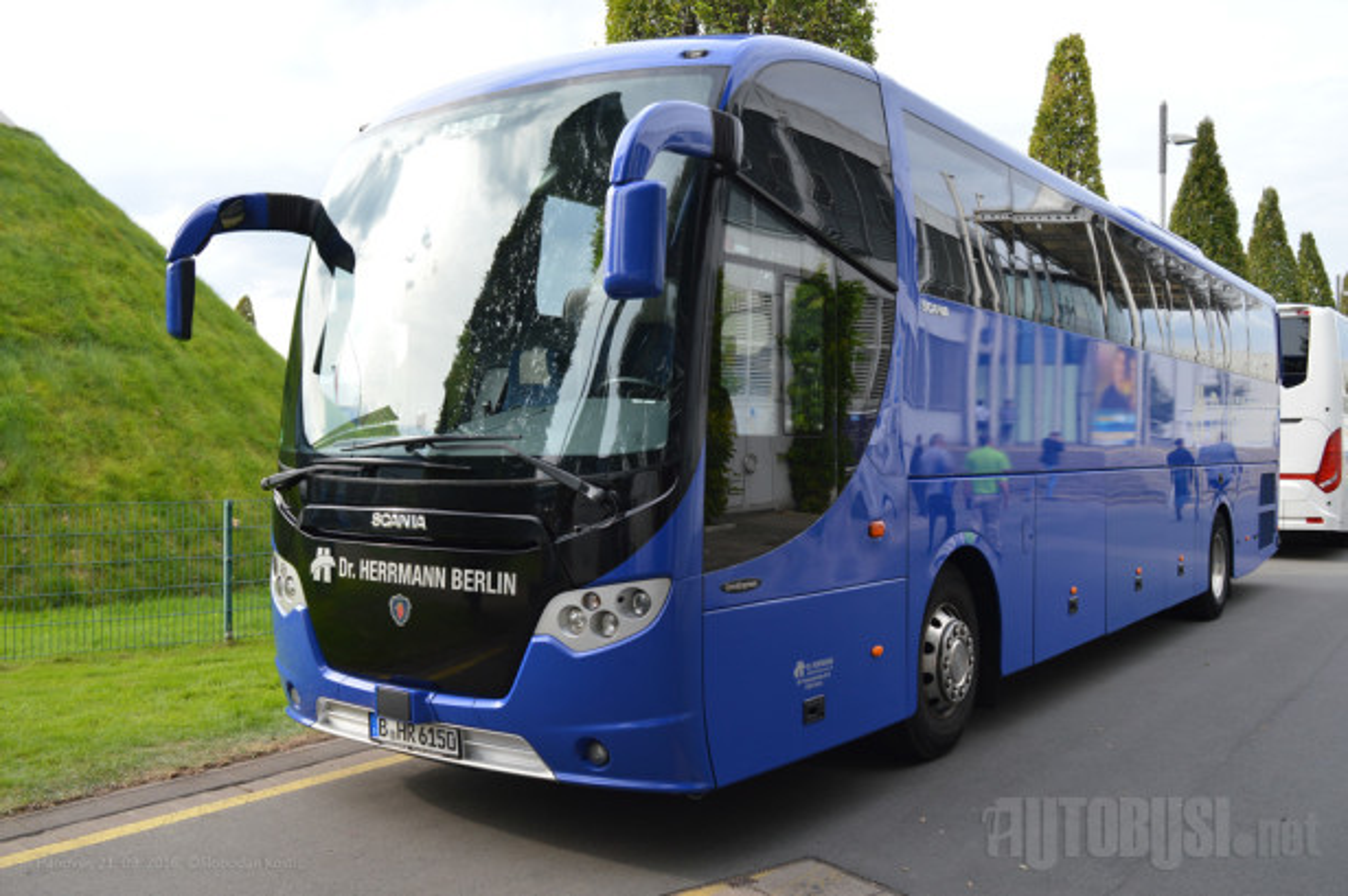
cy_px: 448
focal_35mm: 33
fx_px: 1235
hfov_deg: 57.3
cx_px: 674
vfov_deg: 39.9
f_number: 5.6
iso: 100
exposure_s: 1/125
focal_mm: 22
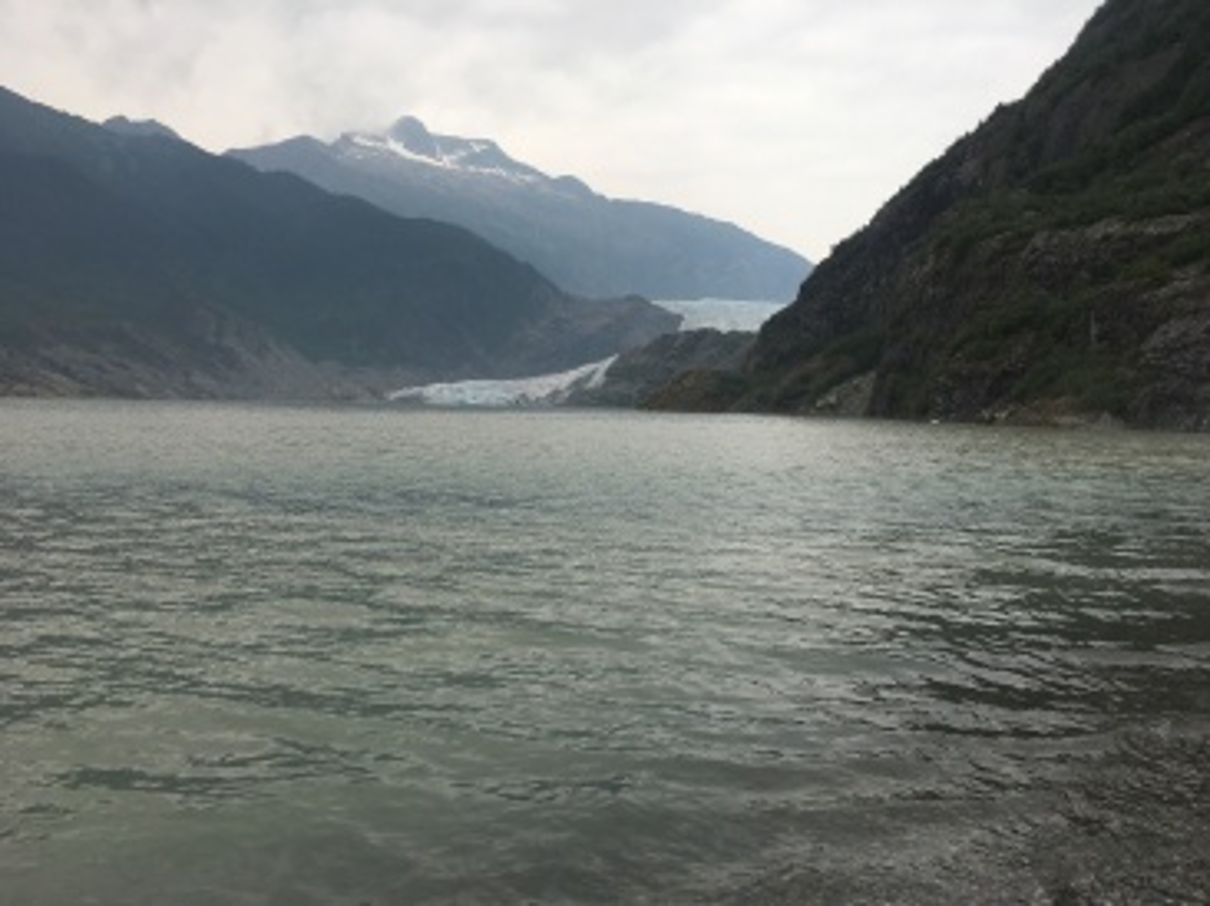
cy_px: 453
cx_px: 605
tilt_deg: -2.4
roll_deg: -0.2
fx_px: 1013
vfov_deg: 48.2
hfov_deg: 61.7
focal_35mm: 29
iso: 25
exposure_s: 1/1748
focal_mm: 4.15
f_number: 2.2
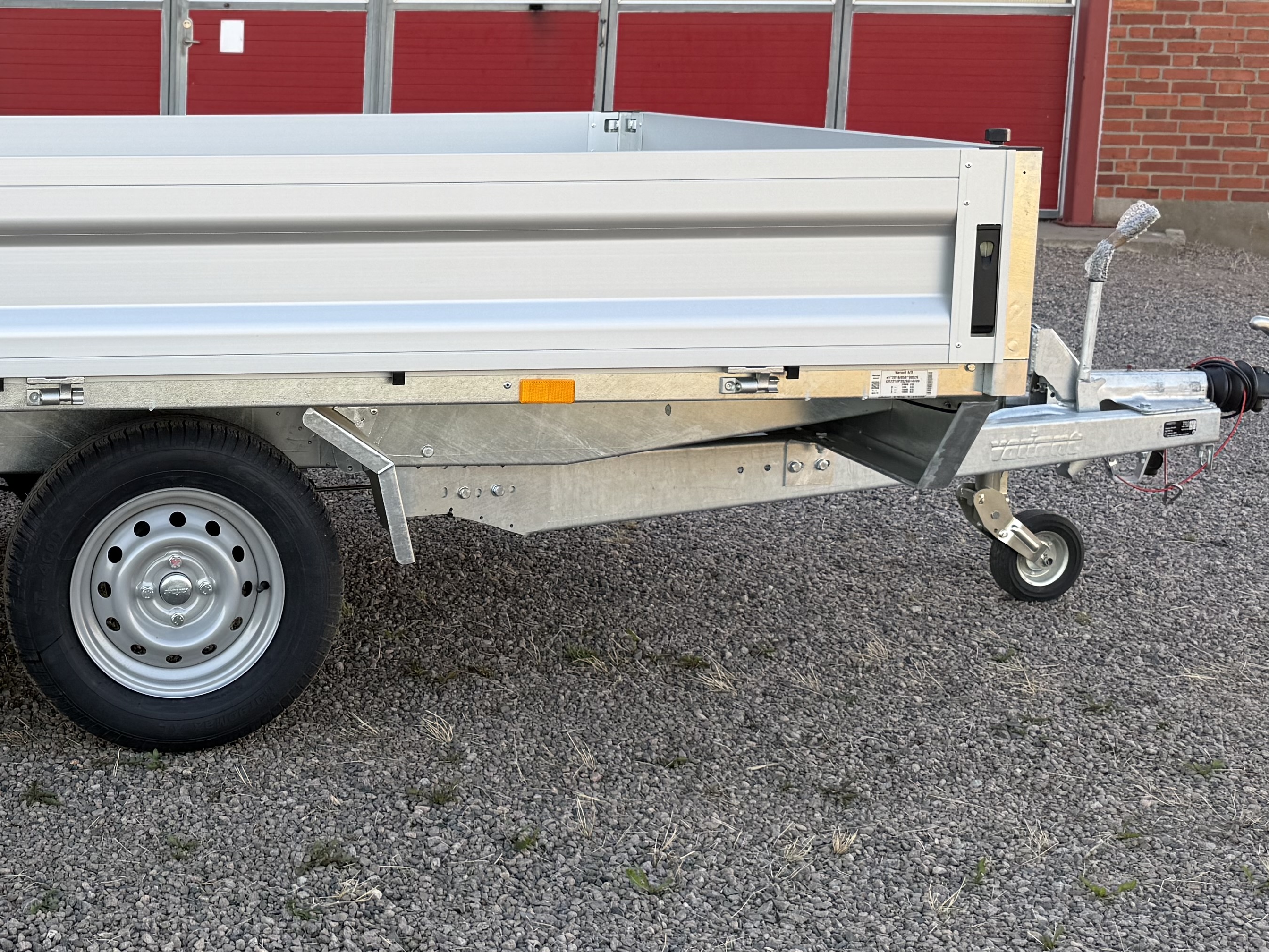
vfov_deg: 28.4
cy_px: 317
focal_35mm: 51
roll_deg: -1.2
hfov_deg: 35.3
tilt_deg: -7.3
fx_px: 1870
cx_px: 131
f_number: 1.78
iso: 80
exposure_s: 1/440
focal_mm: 6.76
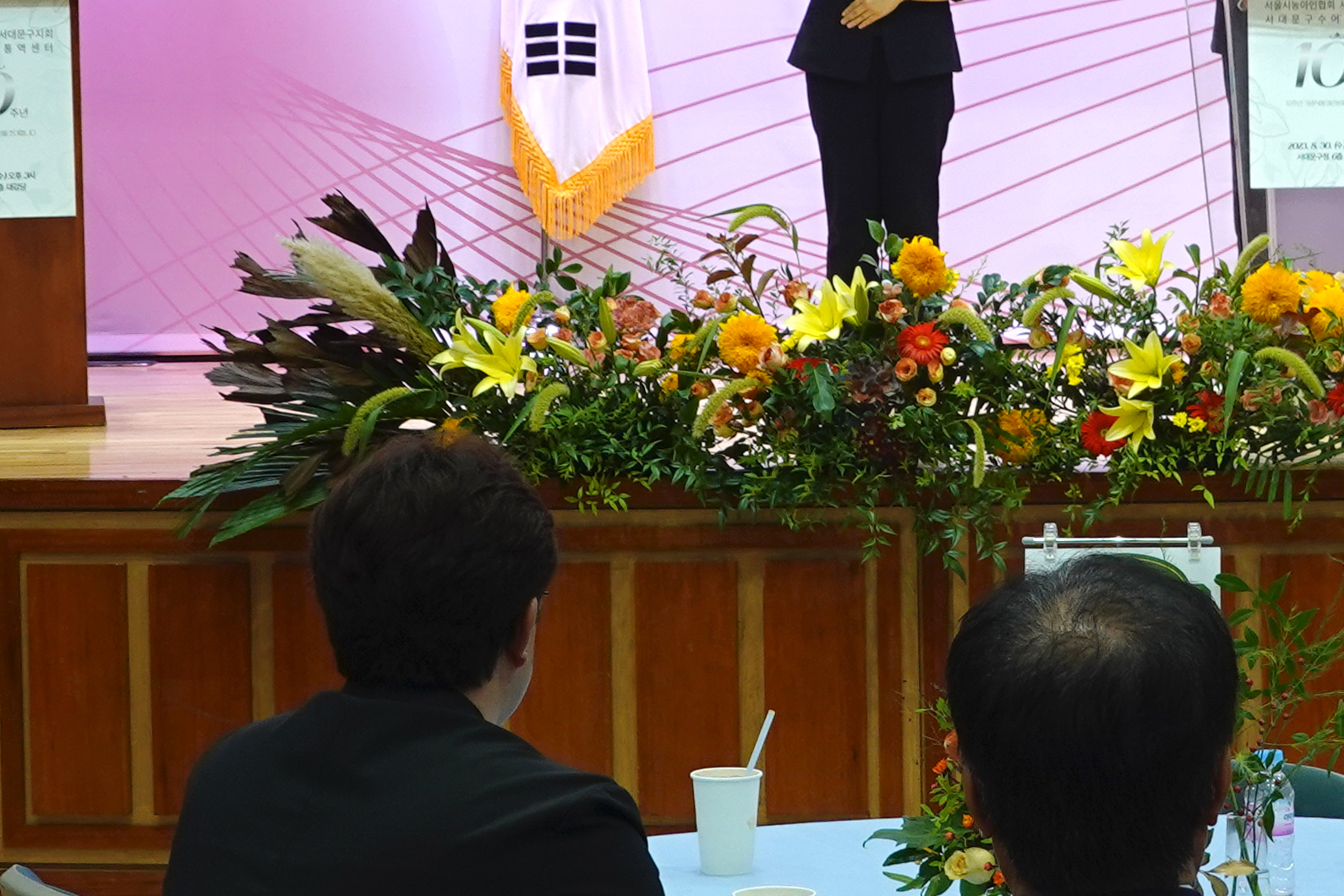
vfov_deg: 11.7
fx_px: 4368
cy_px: 262
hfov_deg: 17.3
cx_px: 1123
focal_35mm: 117
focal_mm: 12.76
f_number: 3.5
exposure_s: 1/40
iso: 125
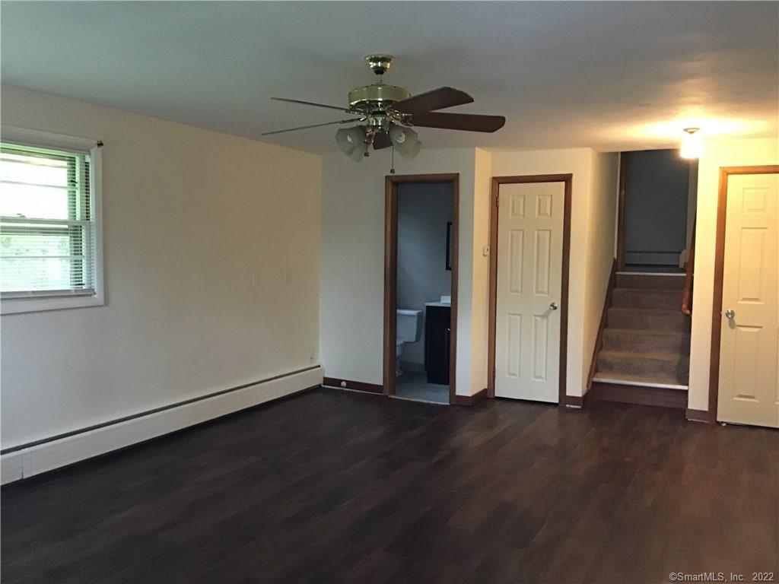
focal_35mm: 31
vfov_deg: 45.4
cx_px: 390
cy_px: 292
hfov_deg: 58.4
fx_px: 698
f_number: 2.4
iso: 250
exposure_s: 1/15
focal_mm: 3.3
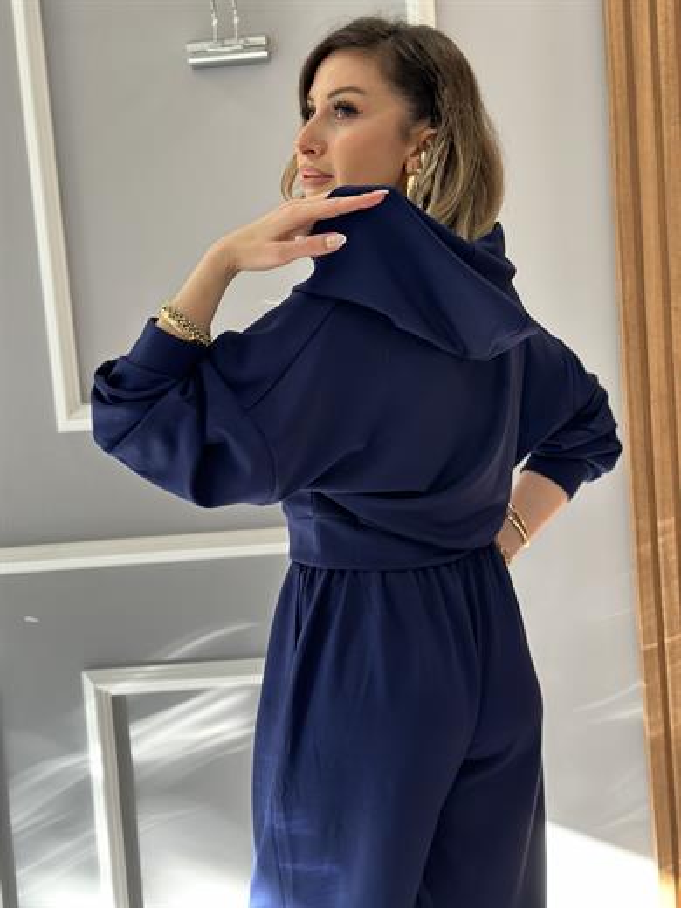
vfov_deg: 39.7
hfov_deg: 30.3
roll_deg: +3.3
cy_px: 454
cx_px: 340
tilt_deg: -3.4
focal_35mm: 48
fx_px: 1259
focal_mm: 6.86
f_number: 1.78
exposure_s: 1/100
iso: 125
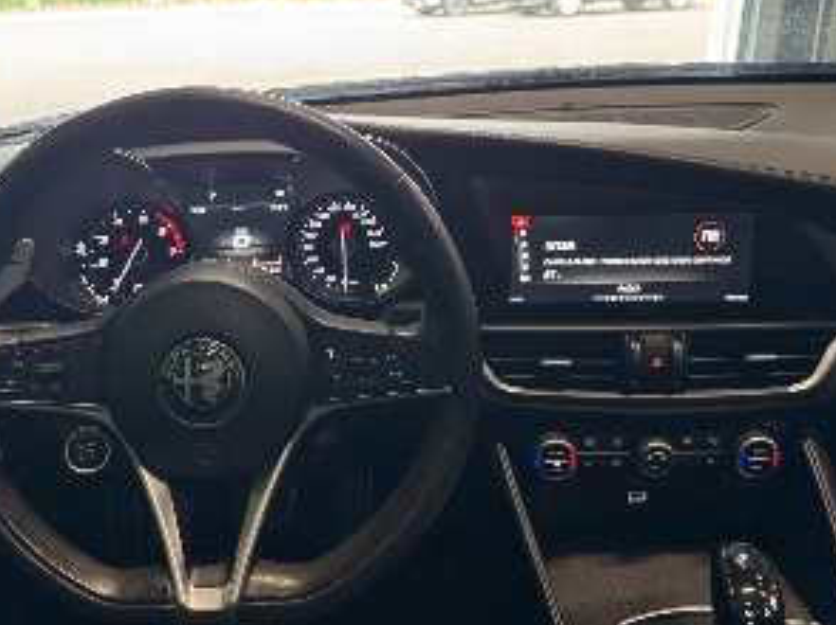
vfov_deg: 41.7
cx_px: 330
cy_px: 318
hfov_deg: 53.6
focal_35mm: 34
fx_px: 820
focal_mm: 6.76
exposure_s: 1/86
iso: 200
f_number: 1.78
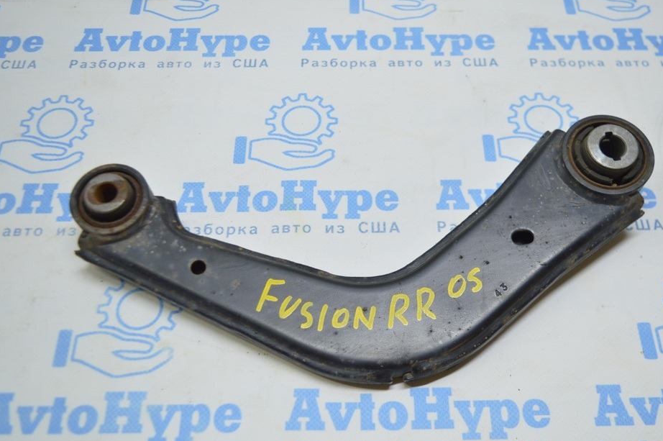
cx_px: 356
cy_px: 224
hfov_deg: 48.5
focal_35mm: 40
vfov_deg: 33.3
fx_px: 736
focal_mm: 24
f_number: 4
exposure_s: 1/60
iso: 400
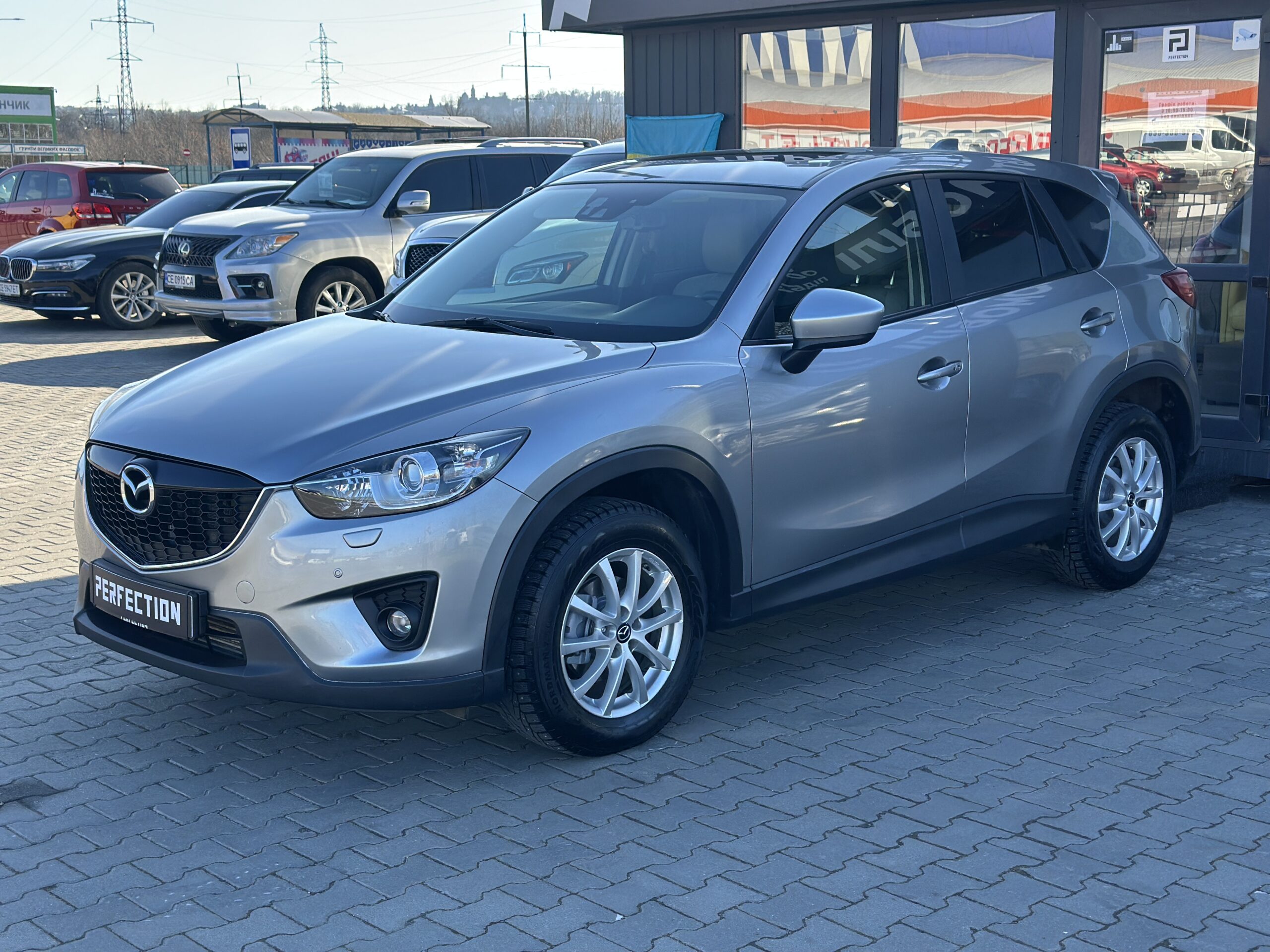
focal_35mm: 48
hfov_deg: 39.7
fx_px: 1761
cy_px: 476
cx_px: 635
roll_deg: +0.4
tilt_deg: -9.7
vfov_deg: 30.3
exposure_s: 1/1227
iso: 80
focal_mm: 6.86
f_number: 1.78
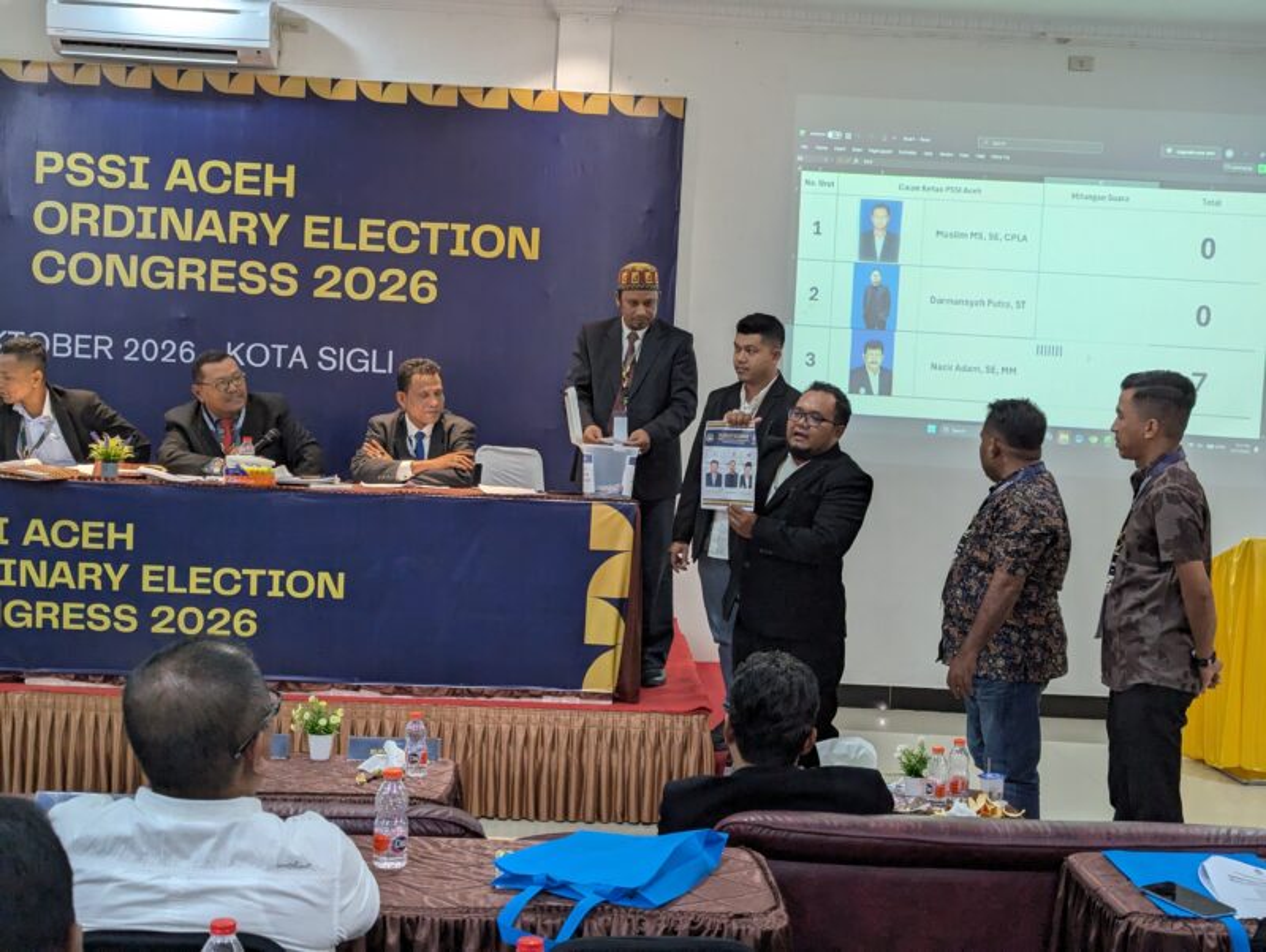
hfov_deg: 39.6
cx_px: 633
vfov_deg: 30.3
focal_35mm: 48
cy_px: 476
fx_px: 1758
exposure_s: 1/100
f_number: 1.85
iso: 383
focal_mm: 6.81
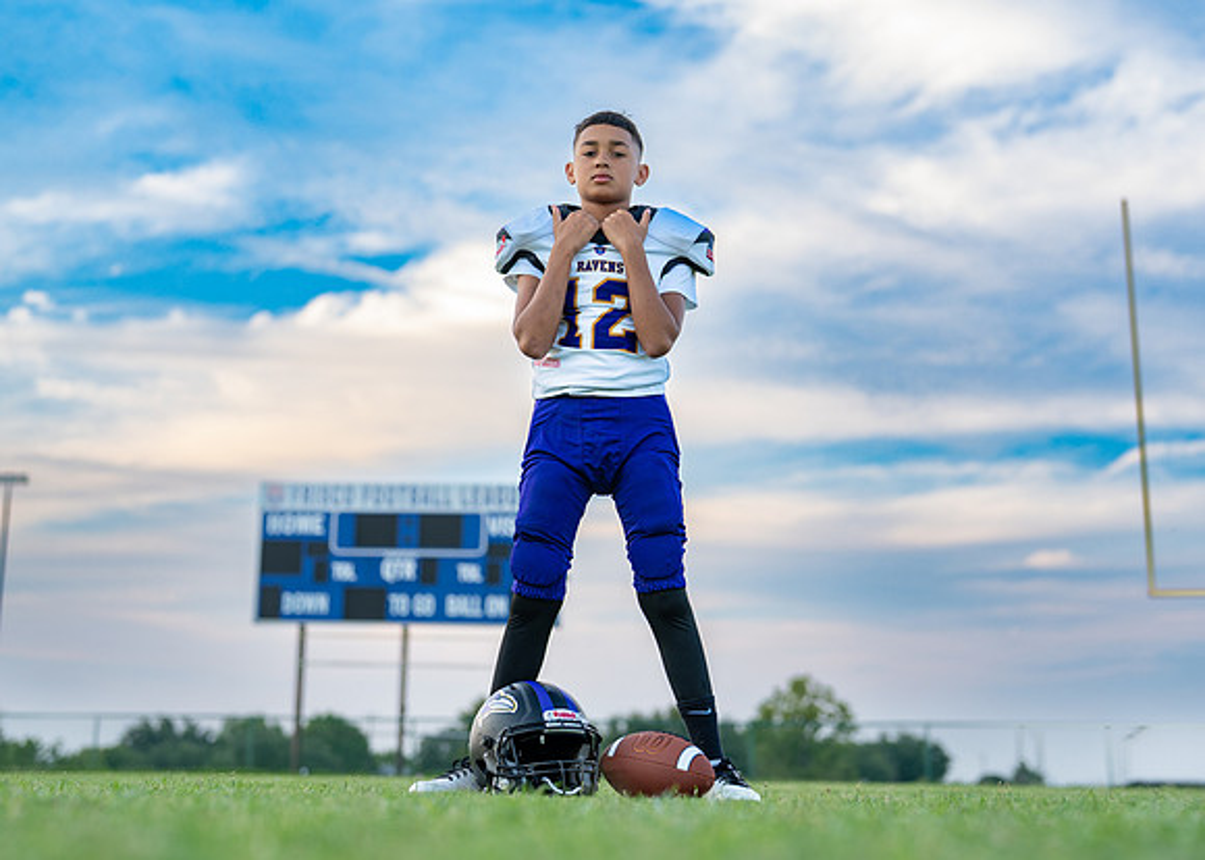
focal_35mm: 58
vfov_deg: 24.5
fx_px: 1984
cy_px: 390
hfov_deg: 33.8
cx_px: 627
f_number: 2
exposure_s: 1/400
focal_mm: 50
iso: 100
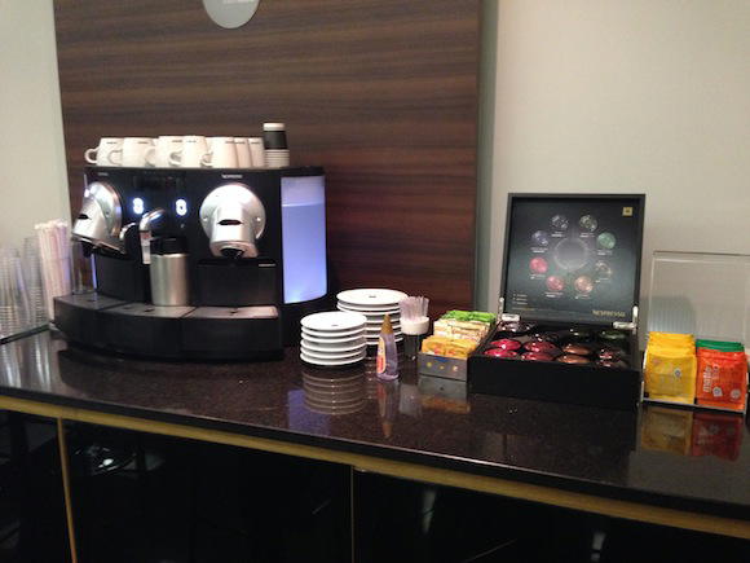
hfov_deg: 55.4
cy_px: 282
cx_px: 375
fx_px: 715
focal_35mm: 33
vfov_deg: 42.9
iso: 400
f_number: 2.4
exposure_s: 1/17
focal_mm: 4.12
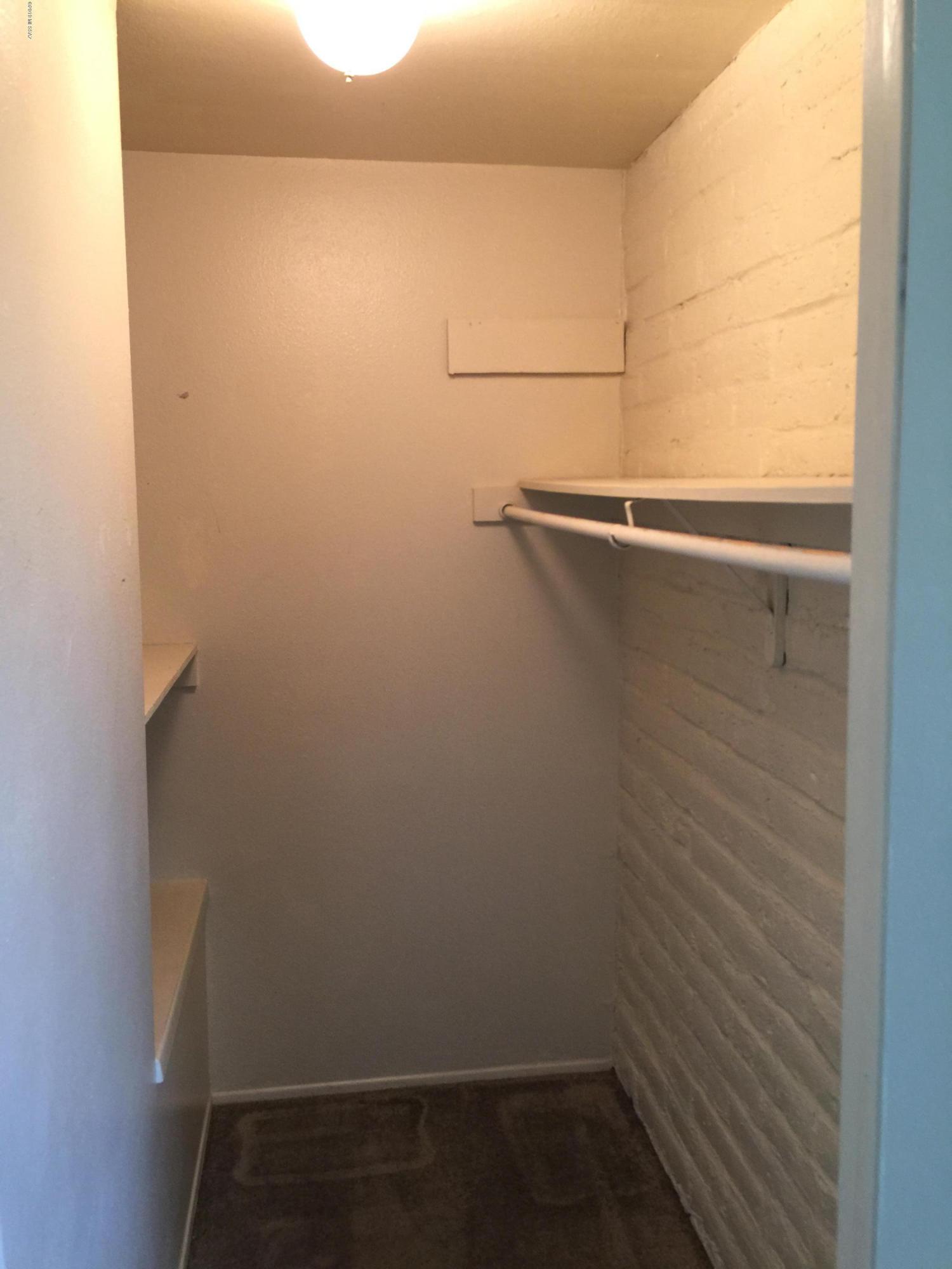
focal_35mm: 29
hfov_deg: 48.2
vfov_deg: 61.7
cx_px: 476
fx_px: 1063
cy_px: 634
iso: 50
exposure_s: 1/15
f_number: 2.2
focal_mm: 4.15
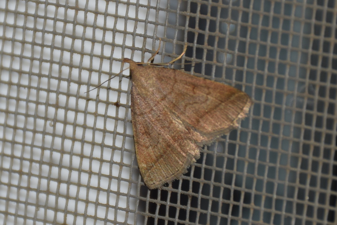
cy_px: 112
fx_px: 1966
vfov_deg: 6.5
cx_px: 168
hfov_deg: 9.8
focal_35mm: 210
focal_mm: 140
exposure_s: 1/60
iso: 100
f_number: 6.3
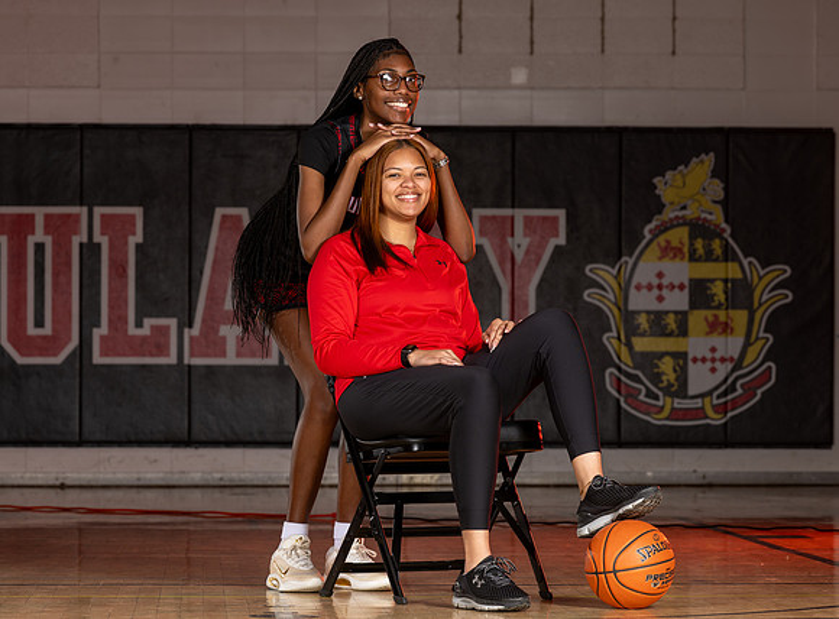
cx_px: 411
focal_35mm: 159
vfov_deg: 9.3
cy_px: 276
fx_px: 3821
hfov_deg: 12.5
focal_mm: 110
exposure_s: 1/125
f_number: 6.3
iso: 80
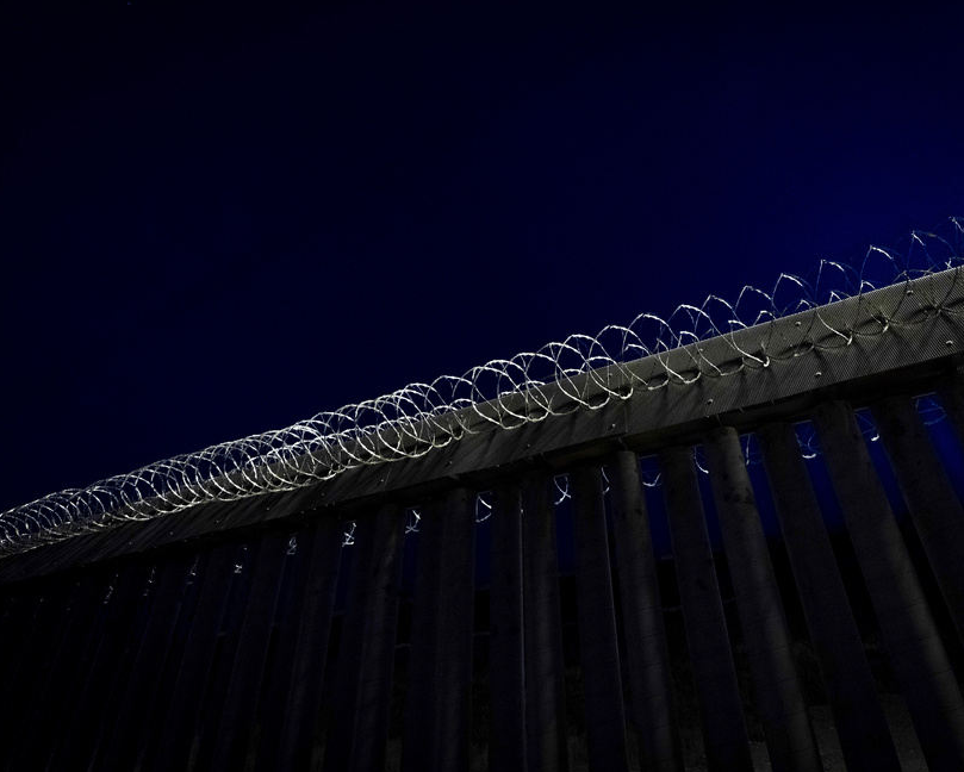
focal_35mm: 19
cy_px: 383
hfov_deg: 83.0
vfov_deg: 70.9
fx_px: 542
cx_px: 528
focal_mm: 16
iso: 3200
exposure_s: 1/250
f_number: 2.8
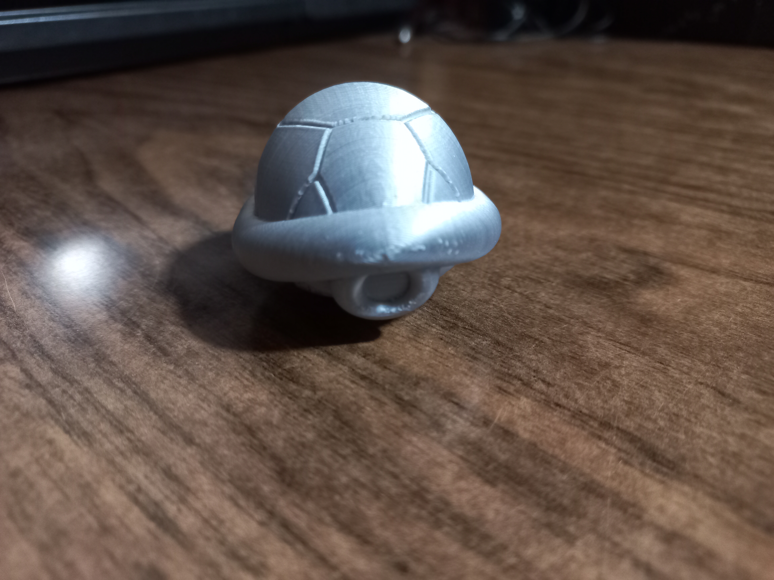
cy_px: 290
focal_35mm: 25
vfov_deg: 54.9
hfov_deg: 69.4
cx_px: 387
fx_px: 559
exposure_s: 1/24
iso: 500
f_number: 1.8
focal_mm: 4.6
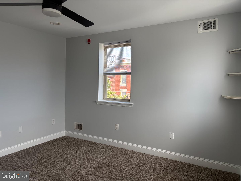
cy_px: 90
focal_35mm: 26
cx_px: 120
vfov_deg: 53.1
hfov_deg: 67.3
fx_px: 181
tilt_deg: -2.7
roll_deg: -0.4
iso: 50
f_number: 1.6
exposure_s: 1/288
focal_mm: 5.96
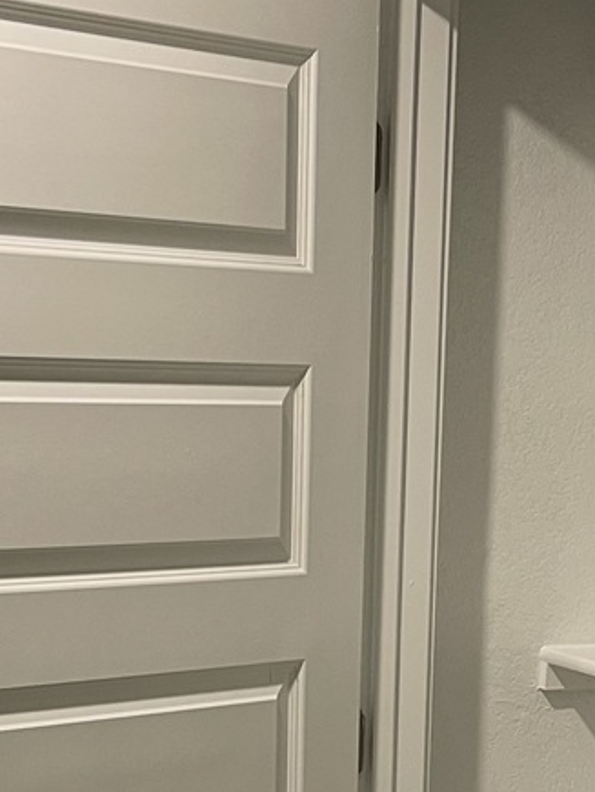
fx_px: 1968
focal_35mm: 86
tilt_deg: -13.1
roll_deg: -1.2
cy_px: 856
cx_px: 197
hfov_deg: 17.1
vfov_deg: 21.6
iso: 125
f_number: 1.6
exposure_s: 1/60
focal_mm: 5.1
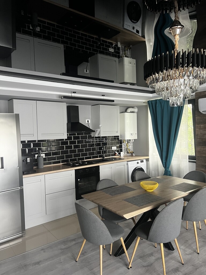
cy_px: 138
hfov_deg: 53.1
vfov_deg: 67.3
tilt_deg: -1.5
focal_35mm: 26
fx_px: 206
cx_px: 103
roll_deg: +1.7
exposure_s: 1/60
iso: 400
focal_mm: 5.7
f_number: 1.5
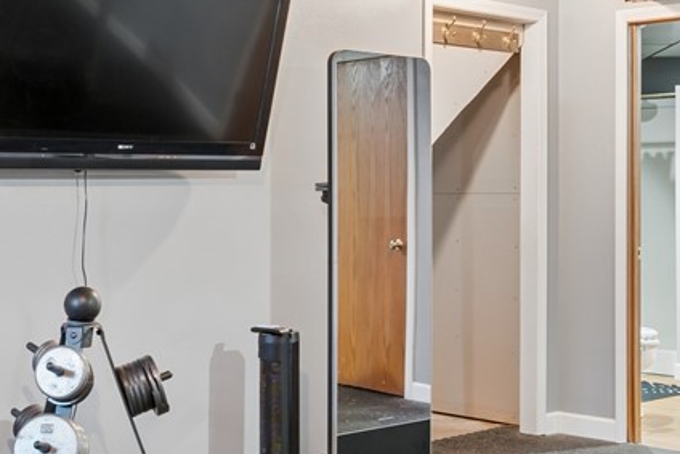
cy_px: 225
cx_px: 357
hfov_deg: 29.6
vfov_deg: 20.0
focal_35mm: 68
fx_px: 1285
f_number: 9
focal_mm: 17
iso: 400
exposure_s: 1/1.25
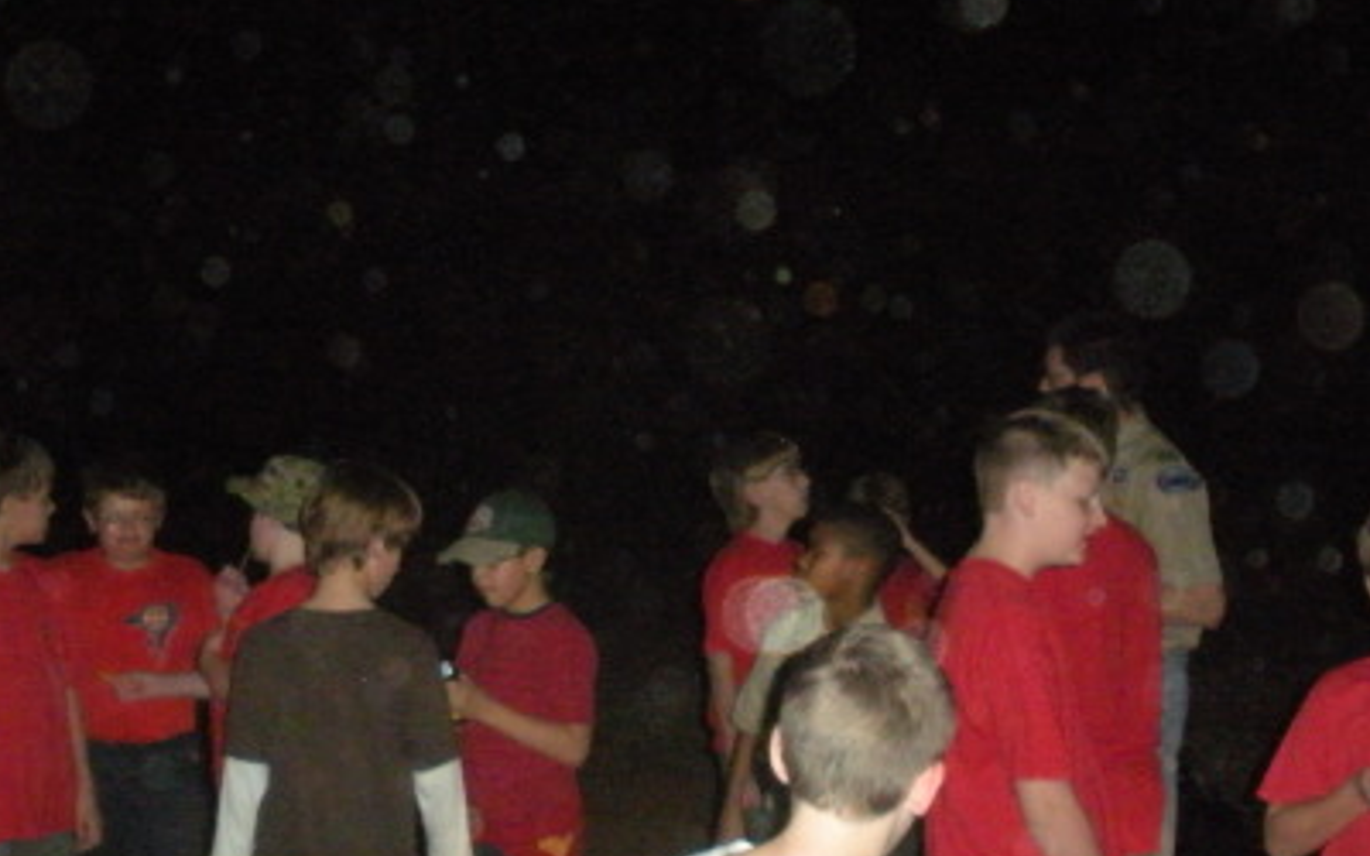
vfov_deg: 21.3
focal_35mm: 61
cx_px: 613
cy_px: 466
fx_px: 2278
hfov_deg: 33.4
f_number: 3.5
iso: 800
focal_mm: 6.3
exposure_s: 1/60
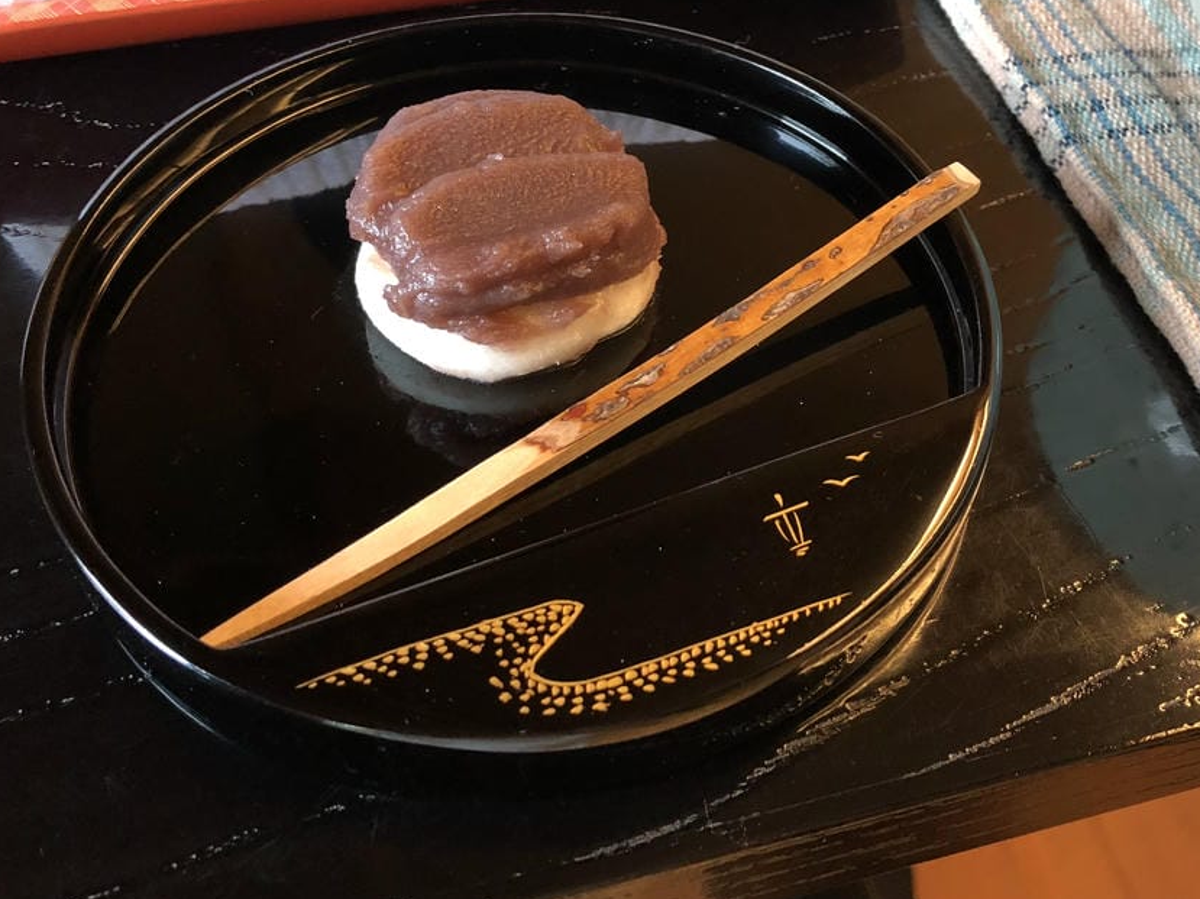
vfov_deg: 34.1
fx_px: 1455
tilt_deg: -48.5
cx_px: 644
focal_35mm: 42
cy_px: 318
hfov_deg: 44.8
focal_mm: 3.99
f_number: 1.8
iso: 100
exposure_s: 1/10
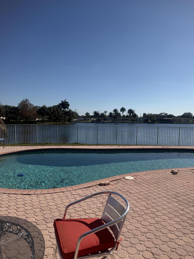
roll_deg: -0.5
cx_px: 97
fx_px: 179
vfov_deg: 71.6
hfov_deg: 56.8
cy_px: 130
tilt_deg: -2.6
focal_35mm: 24
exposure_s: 1/9091
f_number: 1.78
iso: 80
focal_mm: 6.76
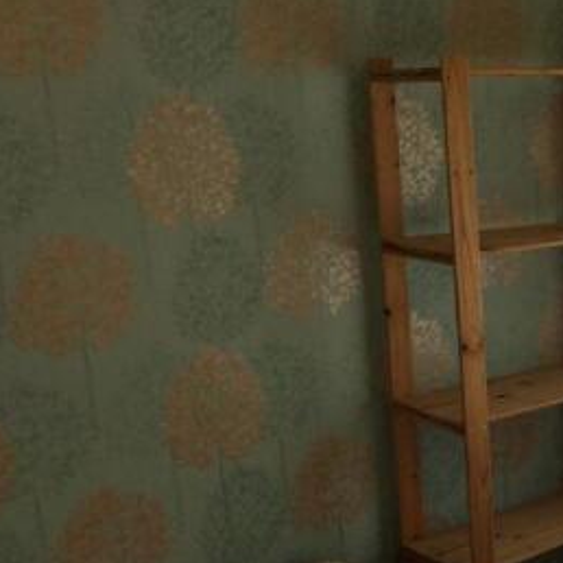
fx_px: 1141
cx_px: 616
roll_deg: +0.6
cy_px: 431
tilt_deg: -17.1
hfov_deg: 25.7
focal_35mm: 62
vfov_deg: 27.3
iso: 40
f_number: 2.4
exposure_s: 1/100
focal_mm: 3.3
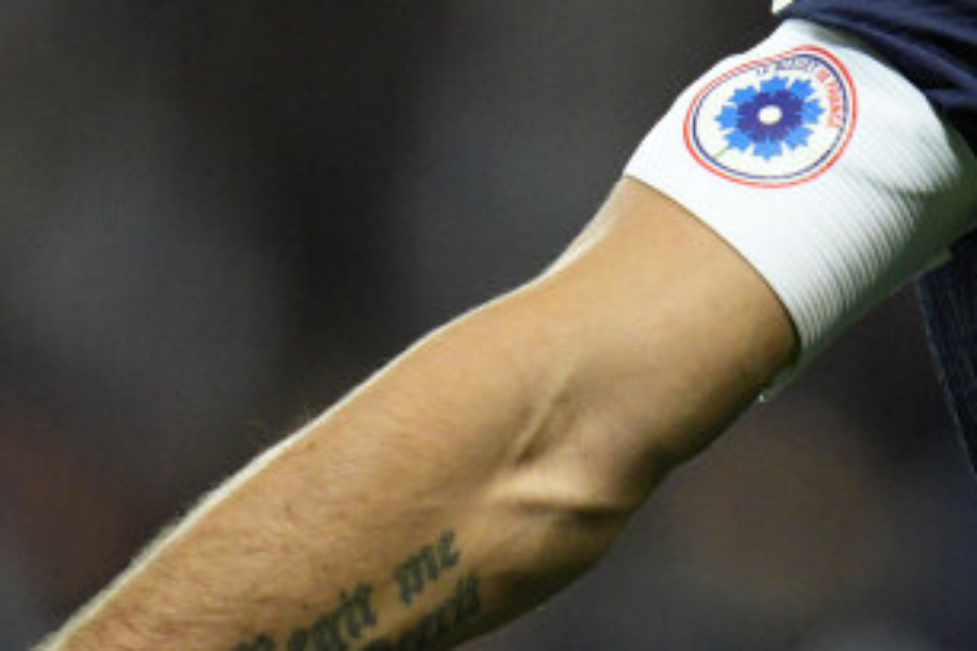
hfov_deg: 1.3
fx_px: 42550
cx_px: 1146
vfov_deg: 0.9
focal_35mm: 1568
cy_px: -57
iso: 4000
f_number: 2.8
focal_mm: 400
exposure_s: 1/2500
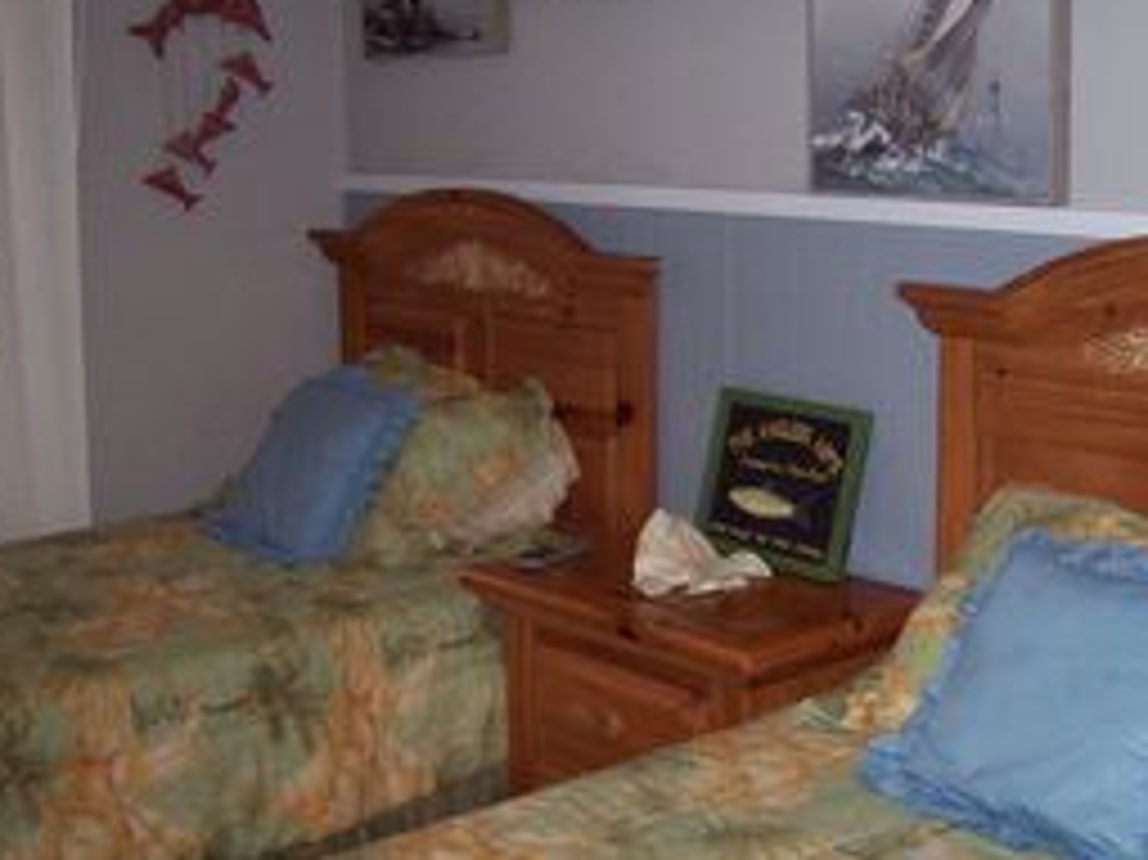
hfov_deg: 36.6
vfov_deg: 28.0
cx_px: 725
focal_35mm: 52
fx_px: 1724
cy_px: 446
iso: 140
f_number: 2.7
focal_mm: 6
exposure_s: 1/64
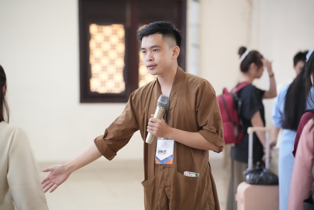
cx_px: 157
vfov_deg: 12.9
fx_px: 924
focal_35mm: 106
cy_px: 105
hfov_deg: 19.3
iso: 16000
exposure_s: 1/320
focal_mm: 106
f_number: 2.8
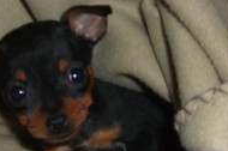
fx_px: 569
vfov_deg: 15.1
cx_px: 80
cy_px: 70
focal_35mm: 90
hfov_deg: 22.6
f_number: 2.7
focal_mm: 6.2
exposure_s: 1/60
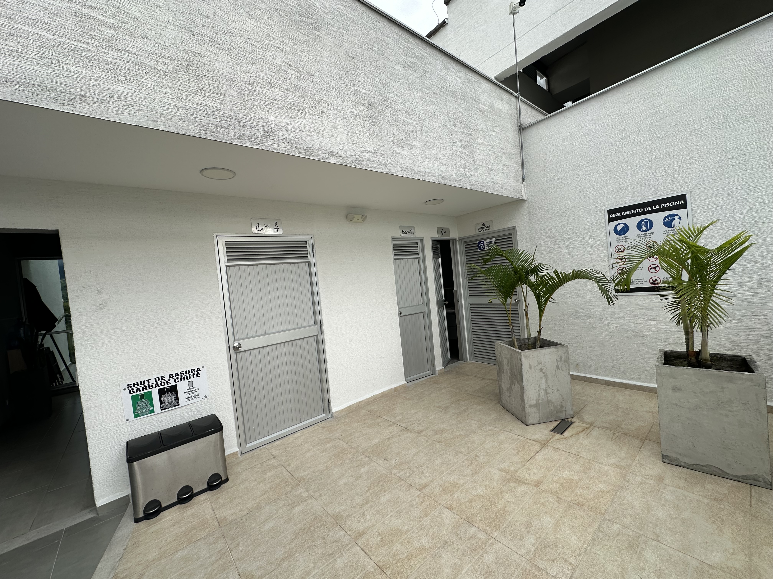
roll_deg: +4.3
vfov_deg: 85.7
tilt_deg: -3.2
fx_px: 313
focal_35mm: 14
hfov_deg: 102.1
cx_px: 386
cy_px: 290
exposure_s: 1/779
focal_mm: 2.22
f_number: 2.2
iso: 40
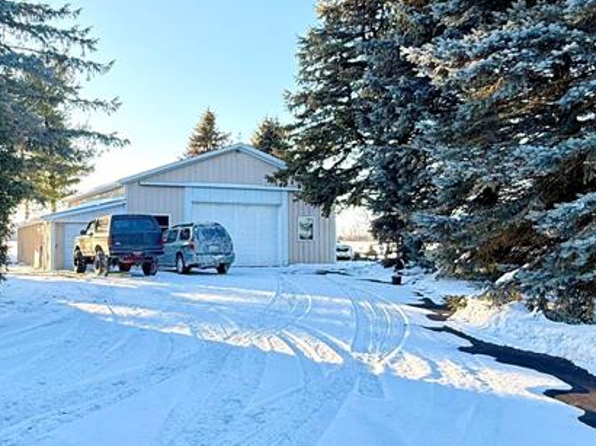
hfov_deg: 51.1
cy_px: 221
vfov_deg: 40.7
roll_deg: -0.3
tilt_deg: +2.3
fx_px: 602
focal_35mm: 35
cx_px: 173
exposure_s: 1/125
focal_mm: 2.22
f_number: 2.2
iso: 64
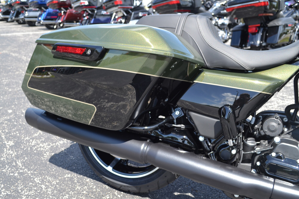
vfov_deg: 40.0
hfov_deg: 57.2
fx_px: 274
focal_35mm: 33
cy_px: 100
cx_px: 150
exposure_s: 1/160
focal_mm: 22
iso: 100
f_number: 6.3
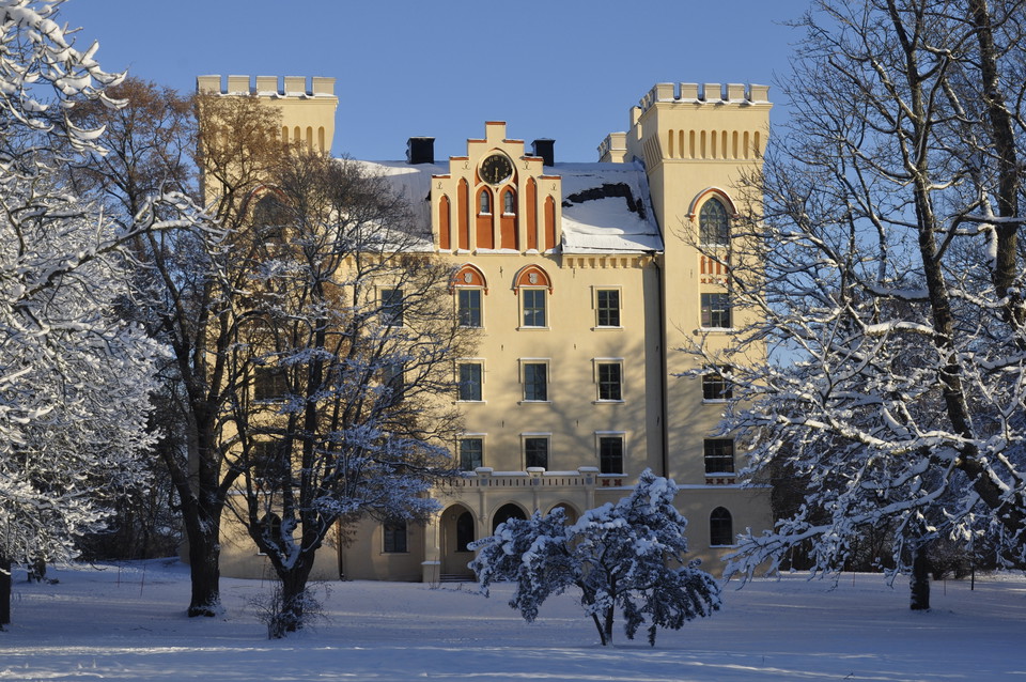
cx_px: 513
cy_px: 341
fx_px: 2221
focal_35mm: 78
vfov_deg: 17.5
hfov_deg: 26.0
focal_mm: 52
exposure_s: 1/250
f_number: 10
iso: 220
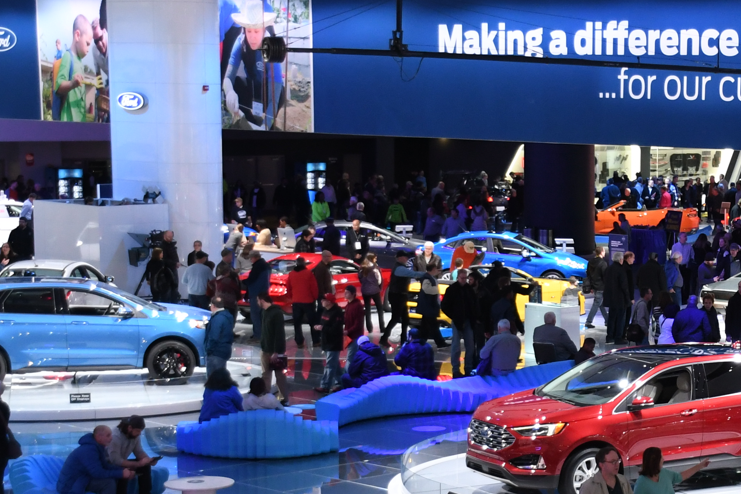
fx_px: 2120
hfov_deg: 19.1
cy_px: 311
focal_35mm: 103
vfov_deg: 13.3
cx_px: 789
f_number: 3.8
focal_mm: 26
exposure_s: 1/320
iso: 1250
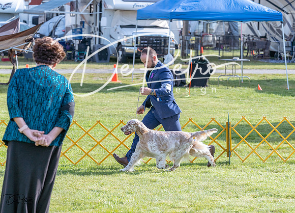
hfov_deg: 12.3
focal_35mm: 162
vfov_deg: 8.9
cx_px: 144
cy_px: 103
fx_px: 1364
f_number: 5.6
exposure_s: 1/1250
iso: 500
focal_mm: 127
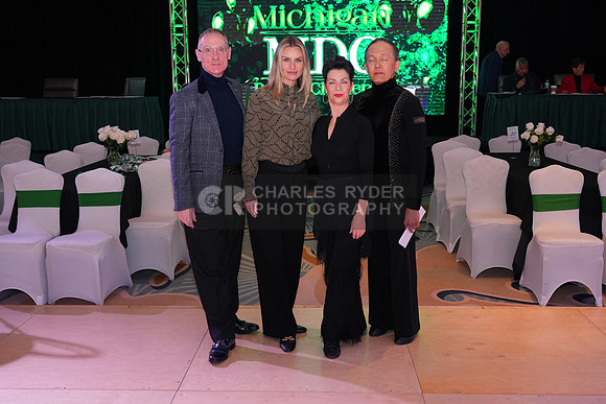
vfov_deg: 36.9
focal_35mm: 36
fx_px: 606
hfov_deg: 53.1
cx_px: 303
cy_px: 202
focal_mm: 36
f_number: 5.6
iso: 2000
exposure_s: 1/250
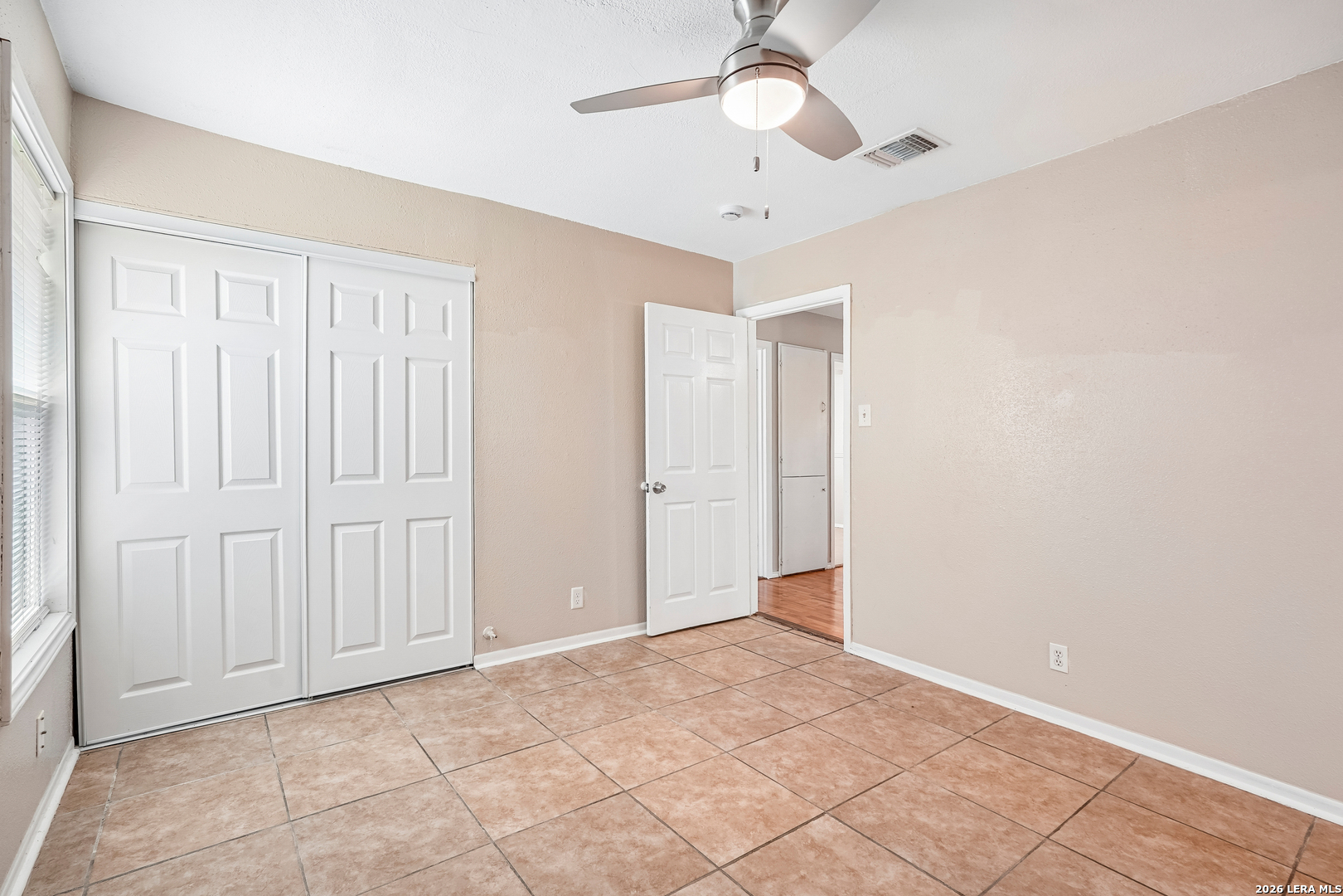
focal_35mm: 16
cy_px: 448
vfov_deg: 73.7
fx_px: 597
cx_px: 672
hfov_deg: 96.7
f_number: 8
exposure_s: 1/15
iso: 400
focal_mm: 16
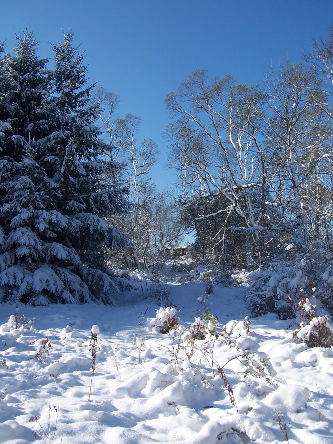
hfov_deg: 36.0
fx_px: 513
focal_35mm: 40
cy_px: 222
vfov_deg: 46.8
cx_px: 166
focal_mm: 6.7
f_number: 4
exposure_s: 1/1000
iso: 80
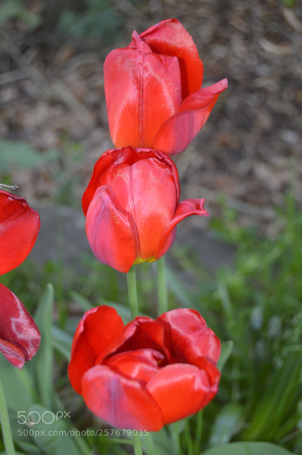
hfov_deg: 17.5
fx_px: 983
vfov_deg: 26.0
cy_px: 228
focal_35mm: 78
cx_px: 151
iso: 1400
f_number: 5.6
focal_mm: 52
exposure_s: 1/60
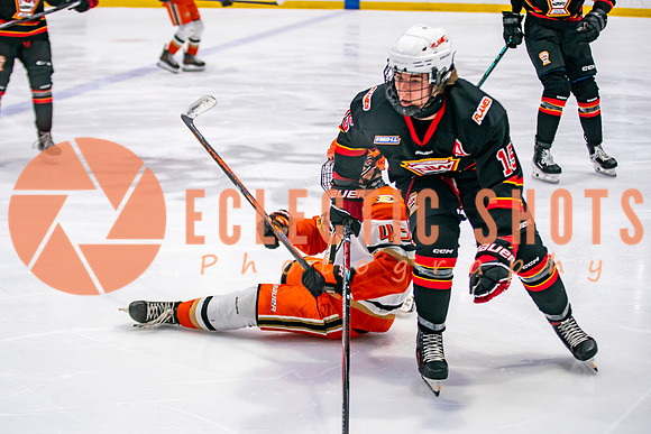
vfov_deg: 16.5
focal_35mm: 83
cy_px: 189
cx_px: 274
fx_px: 1498
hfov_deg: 24.5
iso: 800
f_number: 2.8
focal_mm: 70
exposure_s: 1/640
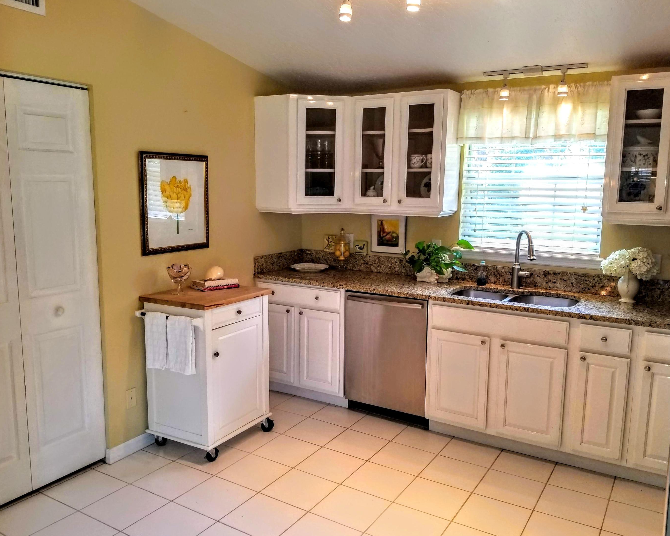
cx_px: 328
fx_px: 555
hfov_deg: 62.2
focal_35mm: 28
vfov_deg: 51.5
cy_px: 272
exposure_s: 1/60
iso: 64
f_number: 1.7
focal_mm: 4.25
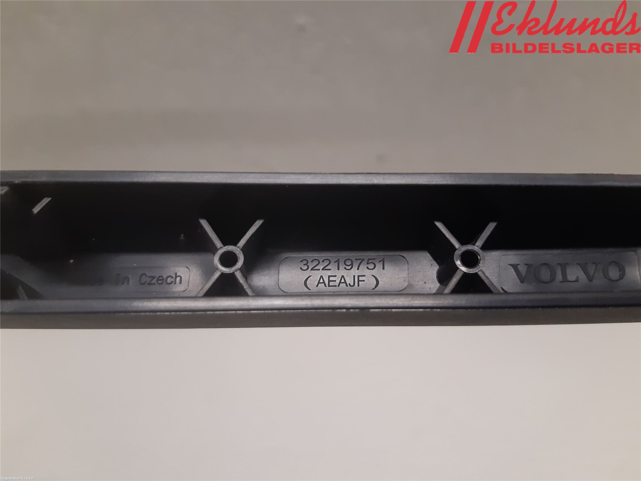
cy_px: 240
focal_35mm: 26
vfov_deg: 53.1
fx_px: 481
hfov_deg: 67.3
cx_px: 320
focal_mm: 3.93
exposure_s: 1/50
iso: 160
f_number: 1.7
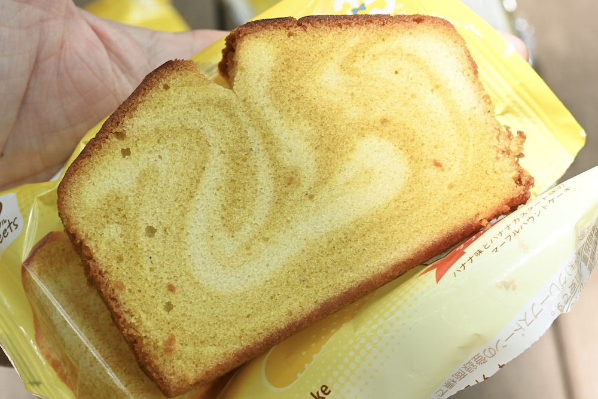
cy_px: 200
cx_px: 299
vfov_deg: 22.6
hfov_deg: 33.4
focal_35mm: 60
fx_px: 997
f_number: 13
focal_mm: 60
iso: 3200
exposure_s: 1/200
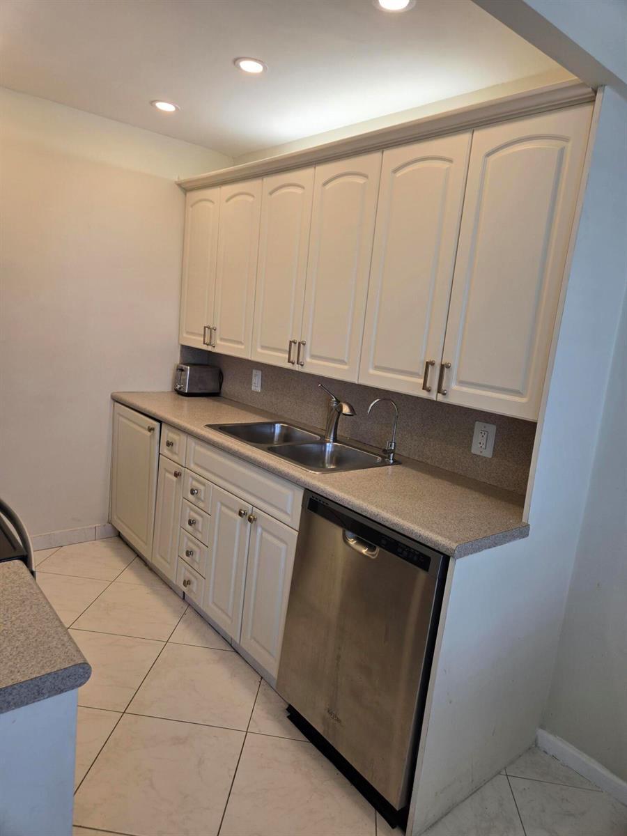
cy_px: 418
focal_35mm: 23
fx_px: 555
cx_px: 314
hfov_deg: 58.9
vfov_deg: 73.9
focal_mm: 5.4
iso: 40
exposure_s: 1/120
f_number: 1.8
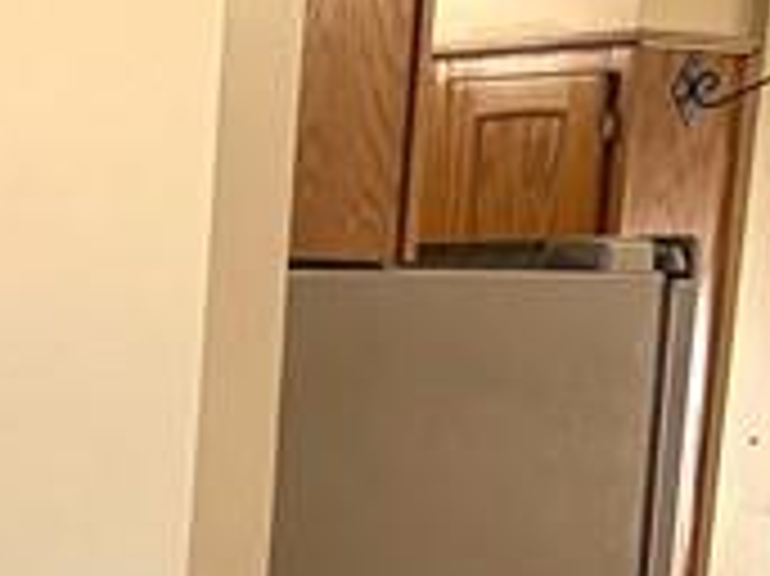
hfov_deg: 11.3
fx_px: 3468
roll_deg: +1.1
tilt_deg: -11.7
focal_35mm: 156
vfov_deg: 9.1
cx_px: -811
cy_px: 1062
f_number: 1.6
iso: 250
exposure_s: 1/60
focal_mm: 5.96
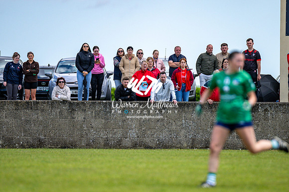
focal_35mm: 450
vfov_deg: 3.1
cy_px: 96
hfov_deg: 4.6
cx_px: 144
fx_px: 3610
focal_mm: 300
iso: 560
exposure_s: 1/6400
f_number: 2.8
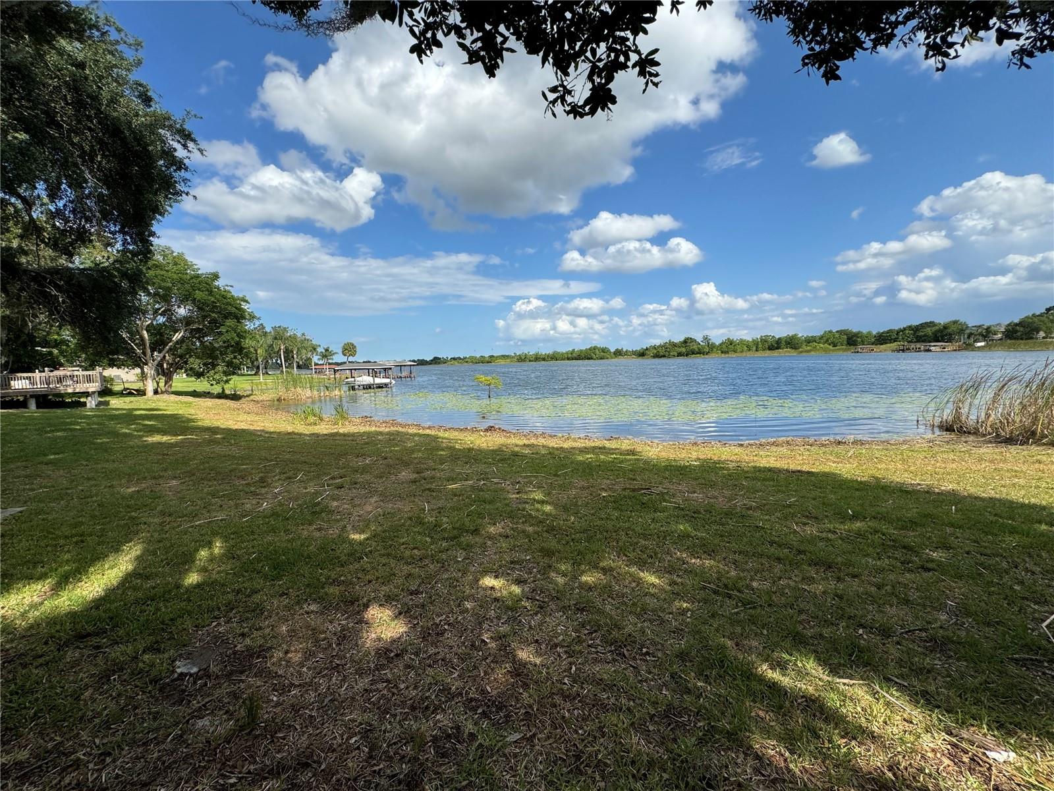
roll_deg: +0.4
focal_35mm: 14
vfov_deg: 85.7
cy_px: 396
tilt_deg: -6.9
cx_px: 527
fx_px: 426
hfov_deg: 102.1
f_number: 2.2
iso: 50
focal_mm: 2.22
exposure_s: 1/2342
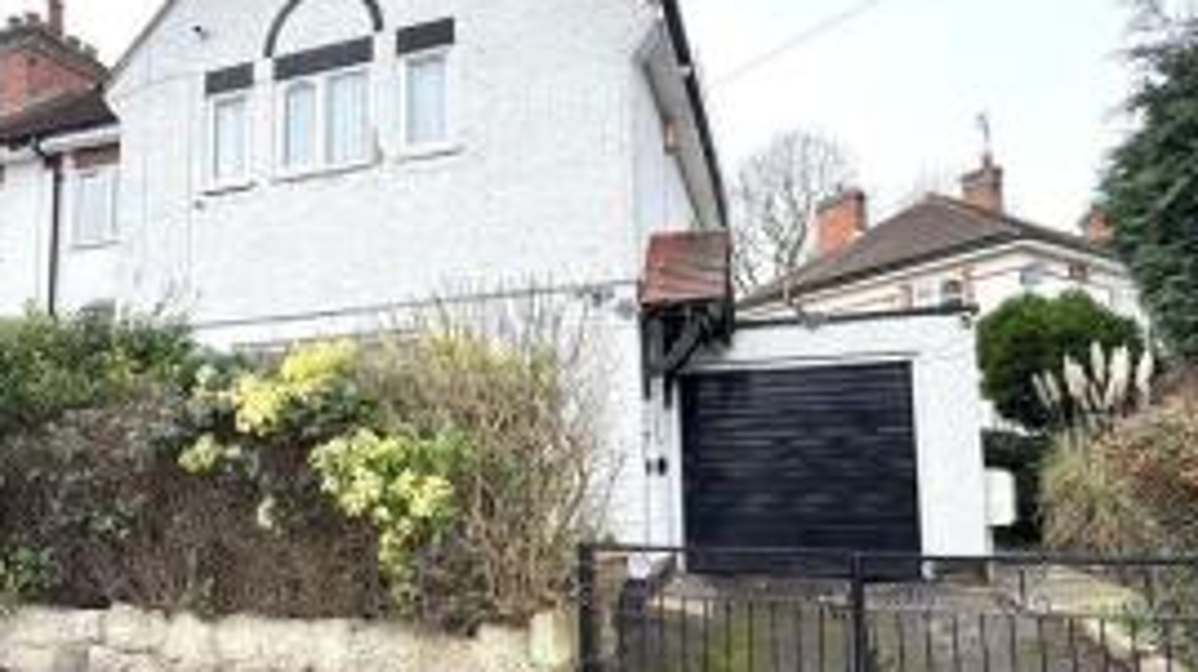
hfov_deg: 76.1
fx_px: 762
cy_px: 398
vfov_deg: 47.4
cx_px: 537
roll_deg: +1.1
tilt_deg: +5.4
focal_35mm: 24
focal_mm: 2.22
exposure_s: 1/620
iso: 40
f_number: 2.2
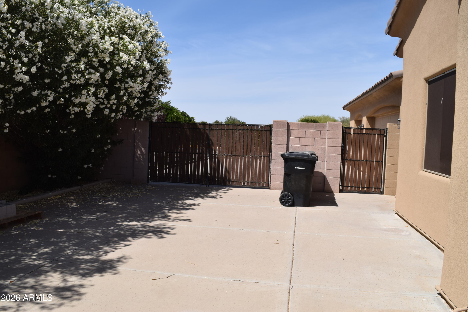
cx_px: 234
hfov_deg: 67.4
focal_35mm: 27
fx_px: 351
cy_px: 156
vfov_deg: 47.9
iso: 100
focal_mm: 18
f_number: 10
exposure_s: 1/200
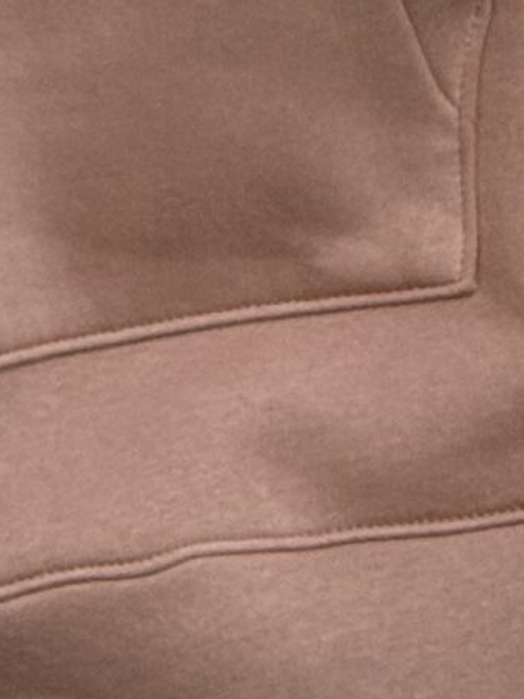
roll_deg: +0.6
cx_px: -133
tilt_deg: -5.5
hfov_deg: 2.2
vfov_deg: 2.9
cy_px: -741
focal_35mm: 687
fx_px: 13873
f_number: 2.8
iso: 125
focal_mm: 15.66
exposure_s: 1/99
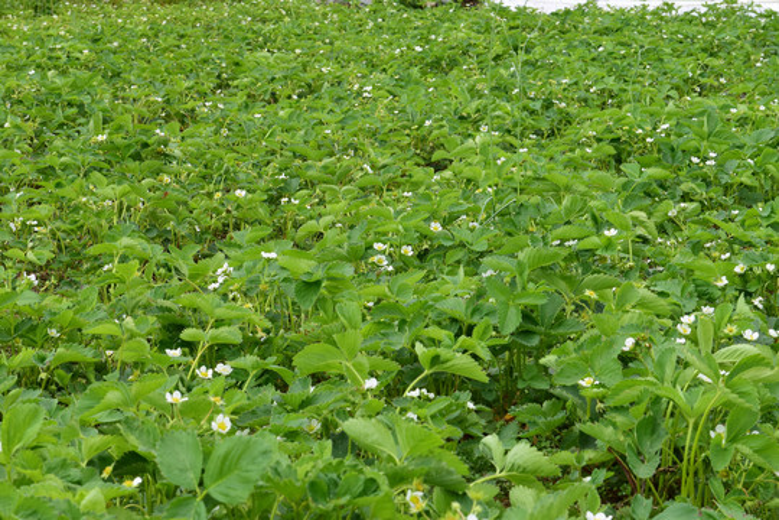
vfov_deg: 14.7
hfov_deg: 21.9
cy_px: 260
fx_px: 2012
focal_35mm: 93
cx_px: 390
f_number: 16
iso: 400
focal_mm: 62
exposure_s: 1/160
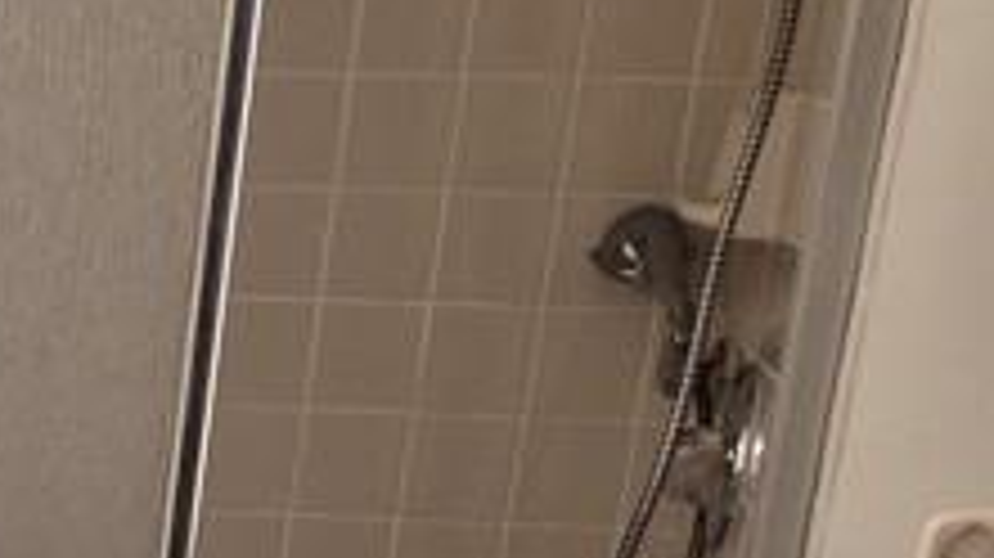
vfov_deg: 9.4
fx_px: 3056
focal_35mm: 116
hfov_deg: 16.3
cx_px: -643
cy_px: 1314
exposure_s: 1/120
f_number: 1.8
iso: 200
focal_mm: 5.4
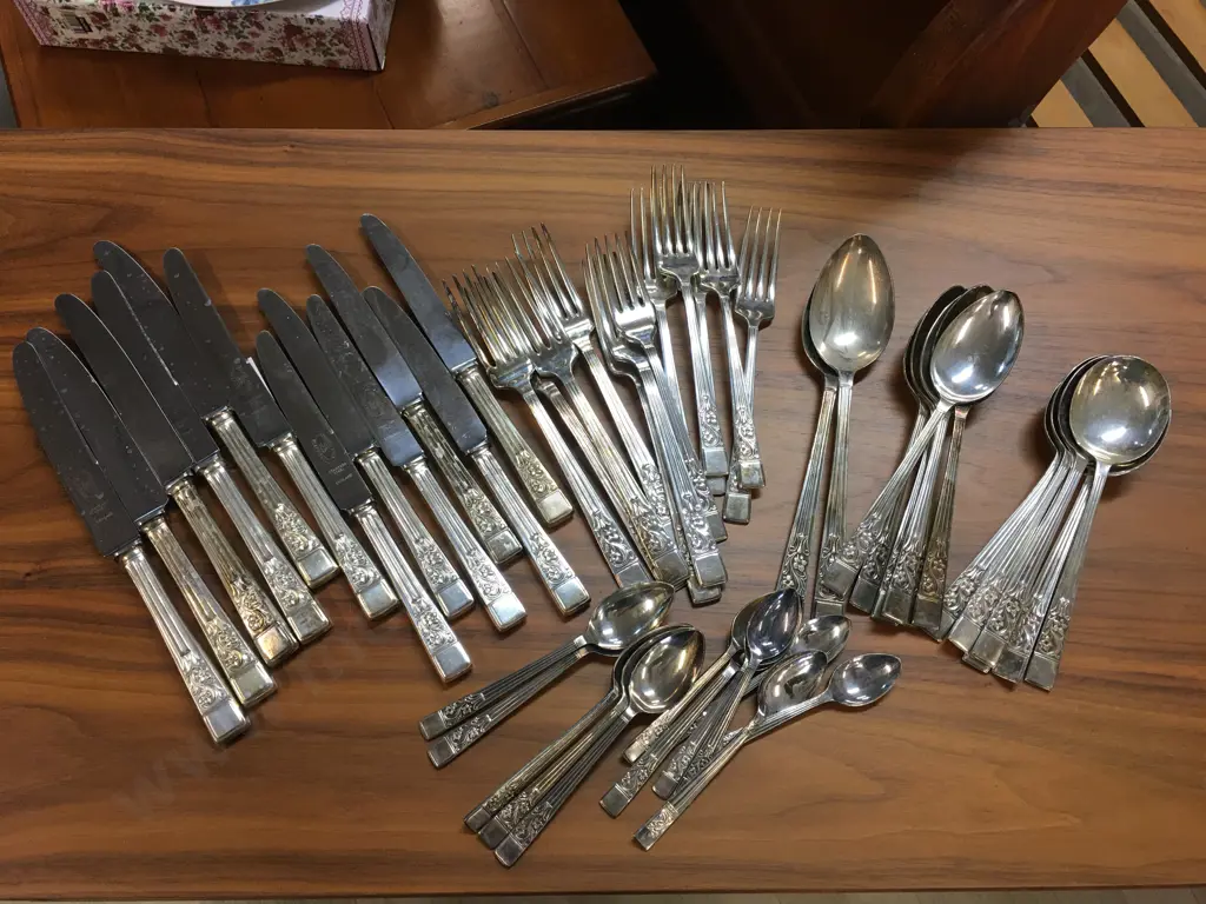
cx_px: 603
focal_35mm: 29
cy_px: 452
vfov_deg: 48.2
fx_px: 1010
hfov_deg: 61.7
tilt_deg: -64.6
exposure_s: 1/33
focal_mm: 4.15
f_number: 2.2
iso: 40
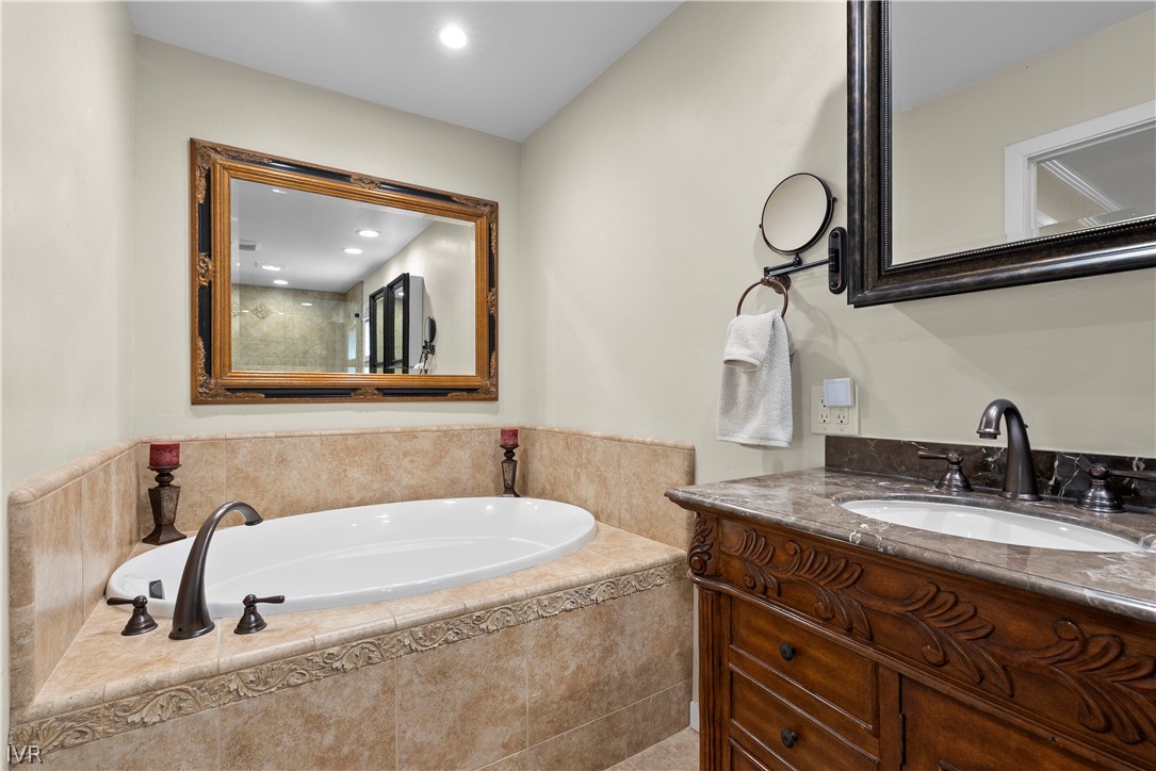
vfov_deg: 73.8
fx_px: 514
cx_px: 578
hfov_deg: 96.7
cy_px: 386
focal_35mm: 16
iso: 250
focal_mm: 16
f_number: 9
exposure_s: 1/1.67
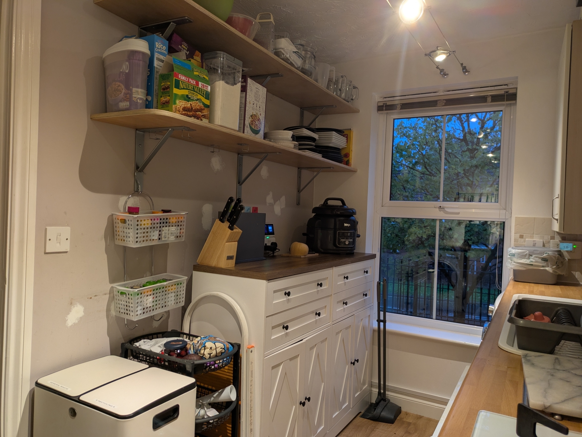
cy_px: 218
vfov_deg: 54.9
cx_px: 291
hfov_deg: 69.4
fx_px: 420
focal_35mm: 25
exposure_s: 1/25
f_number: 1.89
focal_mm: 5.43
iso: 95
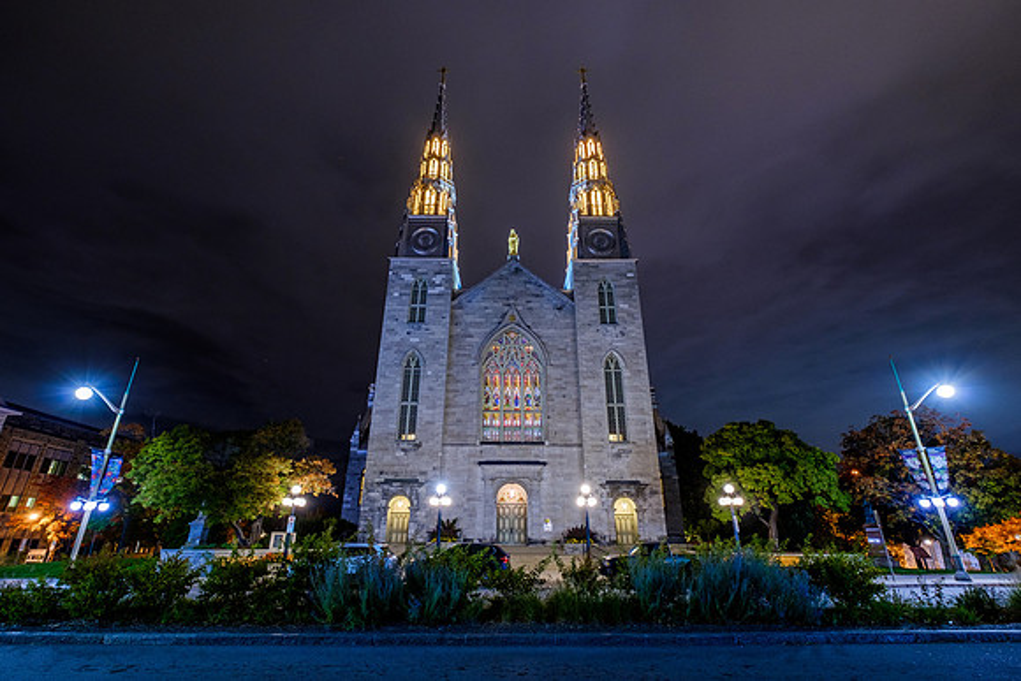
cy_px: 339
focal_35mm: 16
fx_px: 456
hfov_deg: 96.5
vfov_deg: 73.6
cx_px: 512
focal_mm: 10
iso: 400
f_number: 5.6
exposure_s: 5.3
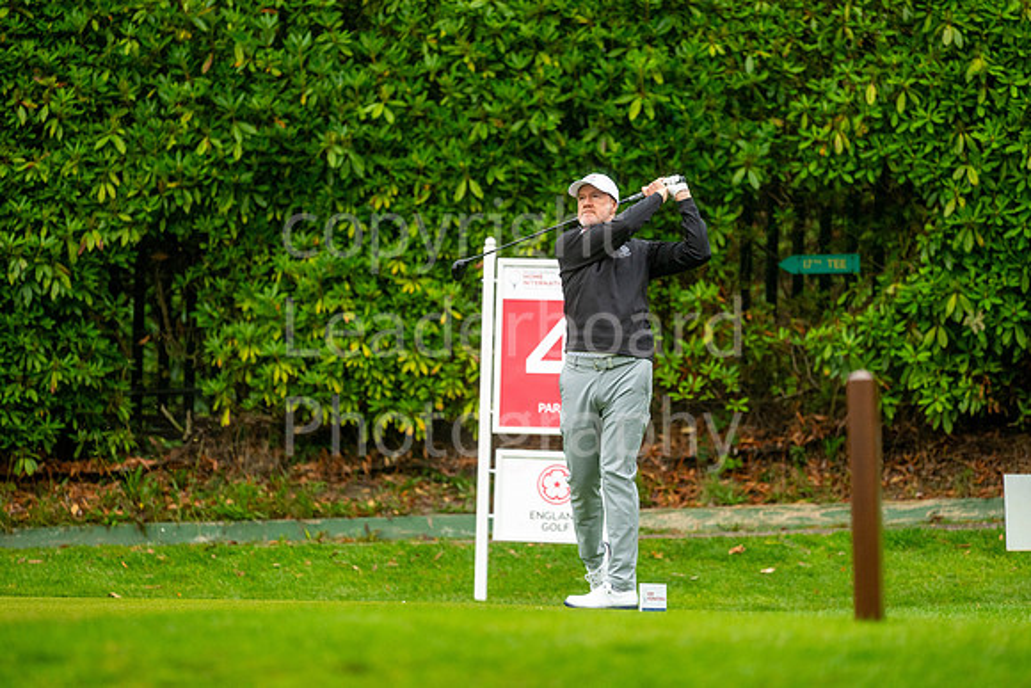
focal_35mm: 300
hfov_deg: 6.9
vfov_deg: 4.6
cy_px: 344
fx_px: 8593
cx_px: 516
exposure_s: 1/1000
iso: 800
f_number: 4
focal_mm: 300
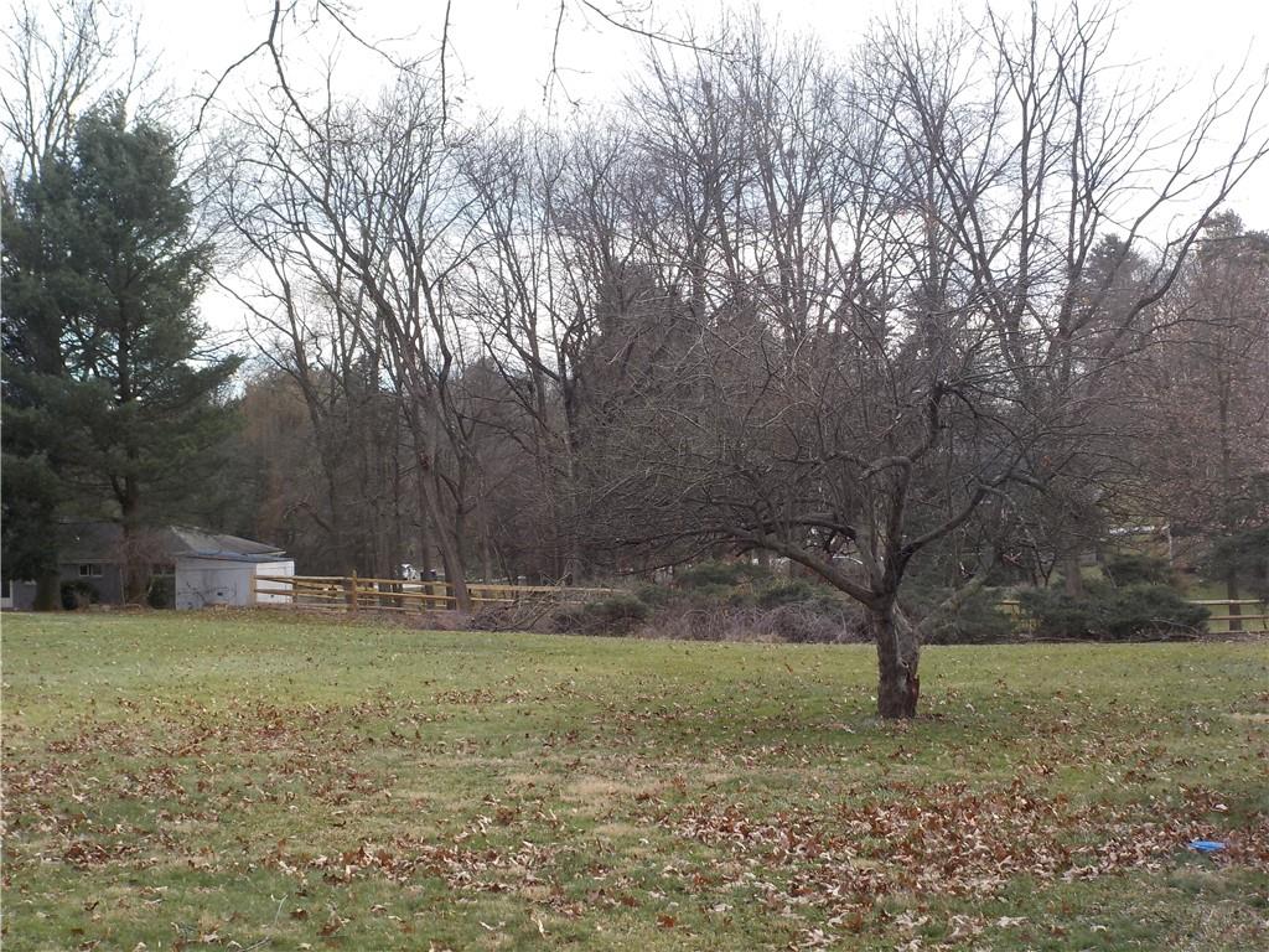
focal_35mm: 47
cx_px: 634
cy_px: 476
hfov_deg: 40.4
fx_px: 1723
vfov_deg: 30.9
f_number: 4.2
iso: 125
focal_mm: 6.4
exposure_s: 1/160
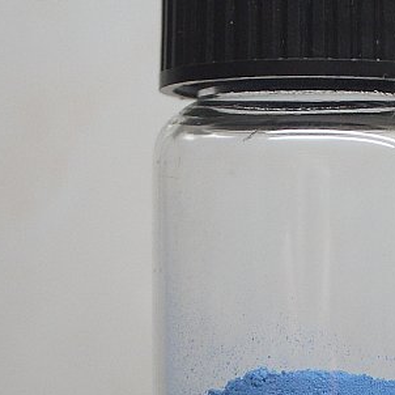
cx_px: 290
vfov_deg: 14.4
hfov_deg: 14.4
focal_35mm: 121
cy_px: 269
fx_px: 1562
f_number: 3.5
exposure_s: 1/80
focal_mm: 10.2
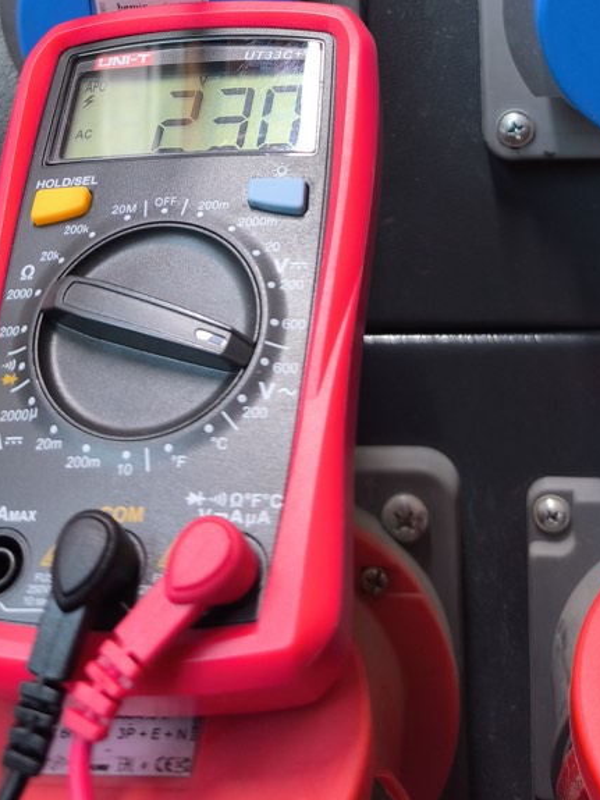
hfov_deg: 30.3
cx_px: 306
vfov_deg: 35.6
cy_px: -13
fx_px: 1110
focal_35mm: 48
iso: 320
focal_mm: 6.57
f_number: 1.6
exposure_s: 1/50
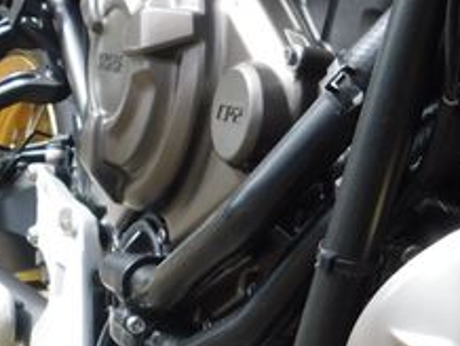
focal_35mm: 88
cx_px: 525
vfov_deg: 16.3
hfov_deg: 21.0
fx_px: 1171
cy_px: 386
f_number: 3.2
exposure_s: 1/250
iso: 125
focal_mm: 5.3
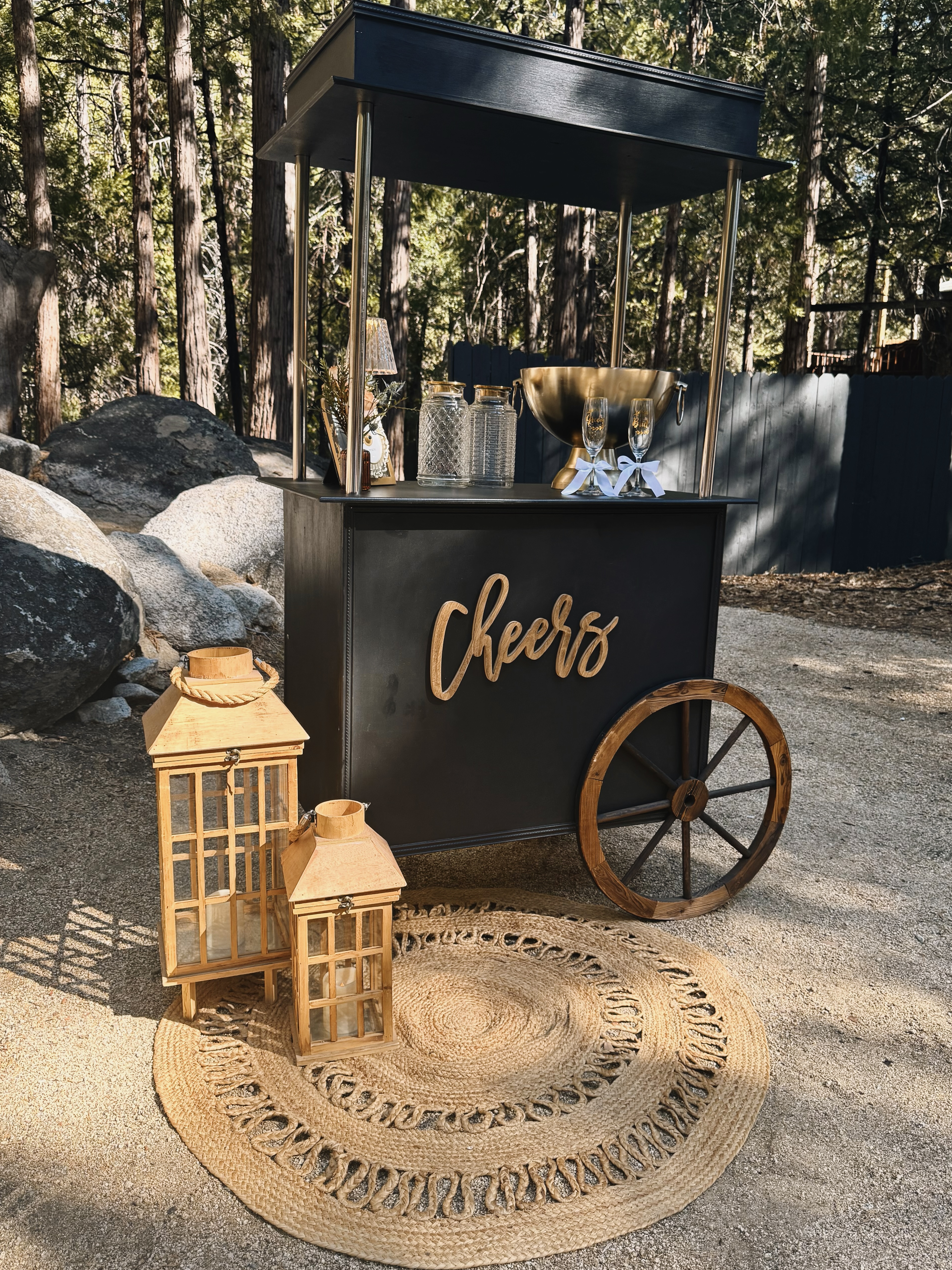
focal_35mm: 27
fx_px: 990
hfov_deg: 51.3
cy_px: 620
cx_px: 498
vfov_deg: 65.3
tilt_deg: -9.1
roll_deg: -1.4
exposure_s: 1/501
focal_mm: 6.76
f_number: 1.78
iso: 100
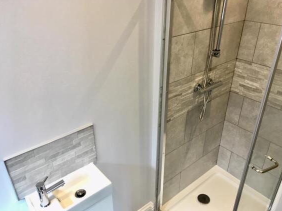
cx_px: 144
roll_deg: -1.3
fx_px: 244
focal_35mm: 30
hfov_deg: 60.0
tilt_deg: -27.7
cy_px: 104
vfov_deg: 46.7
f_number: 2.2
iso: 50
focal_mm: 4.15
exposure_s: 1/33
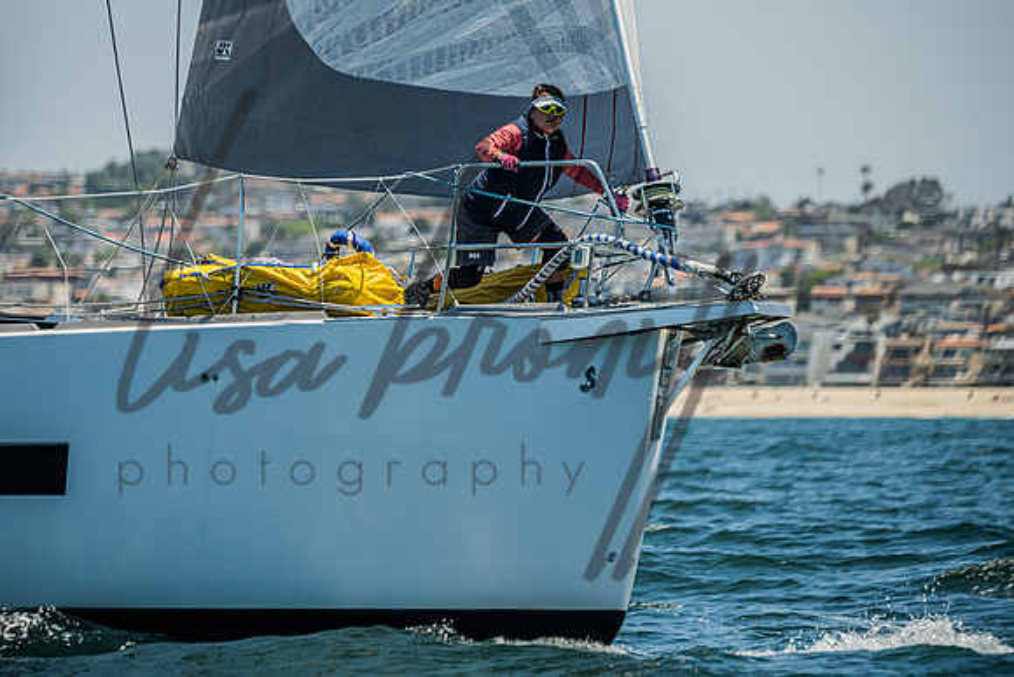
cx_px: 396
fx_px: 8677
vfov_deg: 4.5
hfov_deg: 6.7
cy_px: 282
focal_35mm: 308
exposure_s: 1/1250
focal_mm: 250
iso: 320
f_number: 5.6
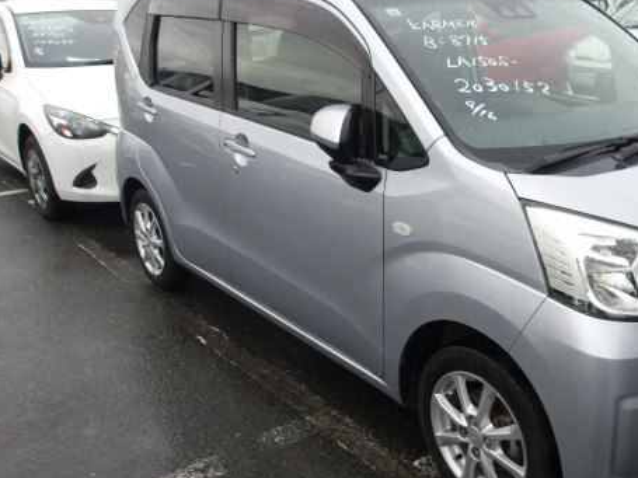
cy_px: 247
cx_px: 443
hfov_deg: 47.9
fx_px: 700
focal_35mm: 38
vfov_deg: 37.7
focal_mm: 4.9
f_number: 10.4
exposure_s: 1/60
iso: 341
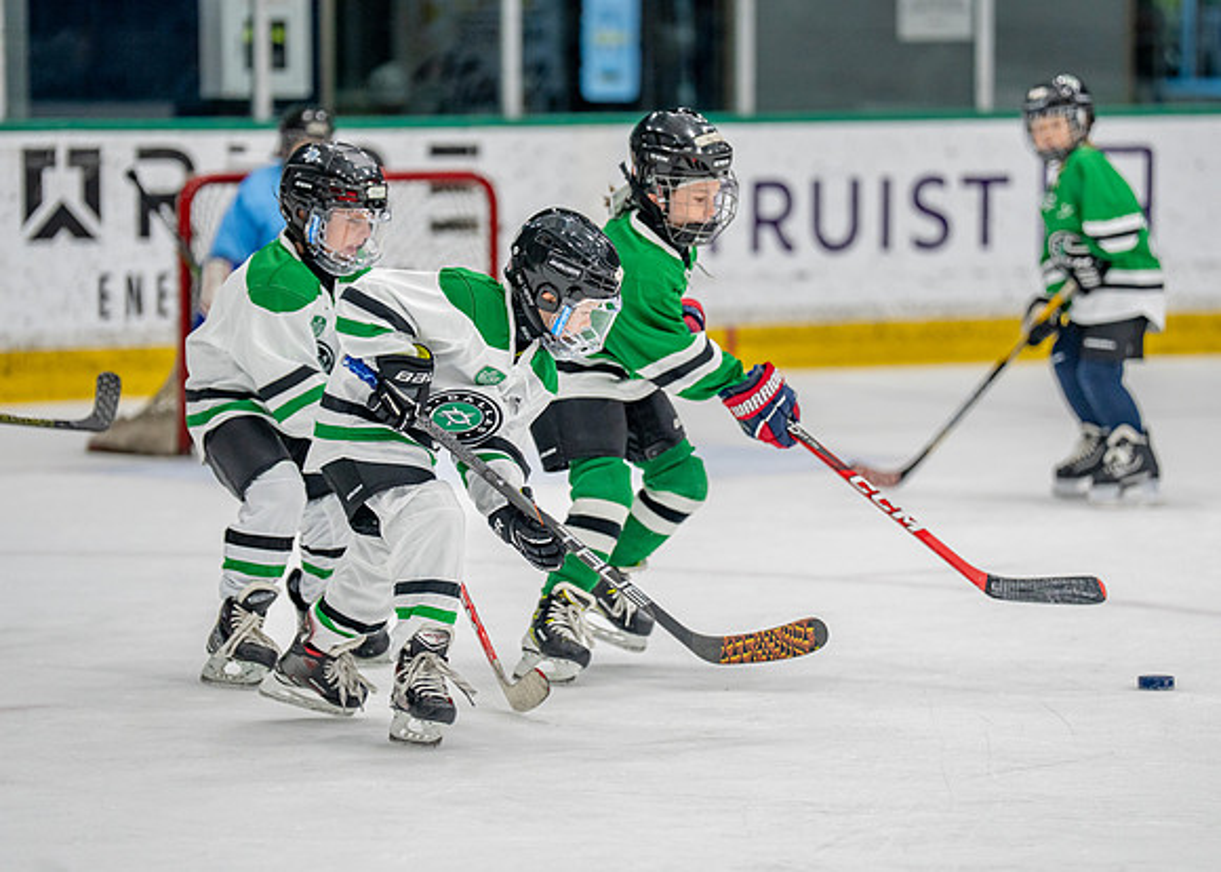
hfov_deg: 10.5
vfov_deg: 7.5
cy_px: 412
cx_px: 560
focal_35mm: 191
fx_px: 6638
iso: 1000
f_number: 2.8
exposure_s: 1/1250
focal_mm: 157
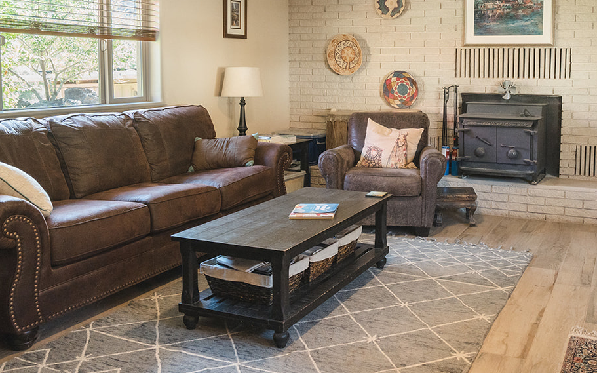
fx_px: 553
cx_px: 417
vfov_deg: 36.6
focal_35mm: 34
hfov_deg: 55.0
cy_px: 108
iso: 800
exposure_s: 1/13
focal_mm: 19
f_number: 8
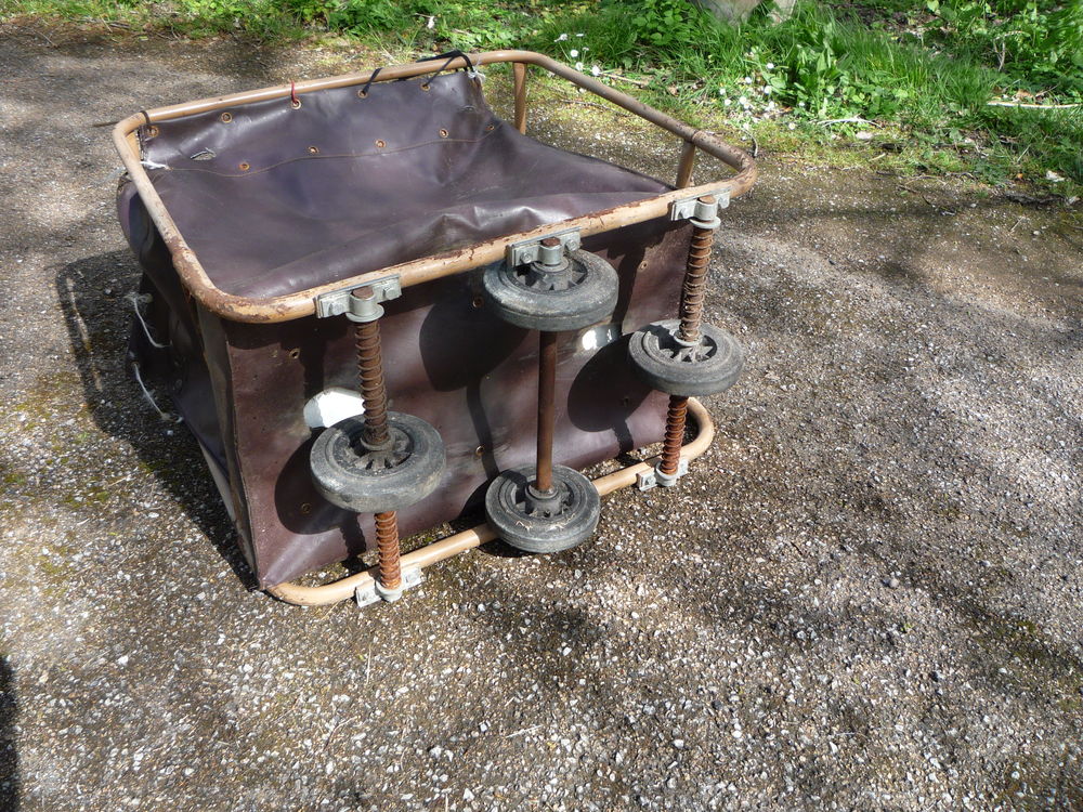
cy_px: 406
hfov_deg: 60.0
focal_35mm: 30
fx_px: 939
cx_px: 542
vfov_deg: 46.8
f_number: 4
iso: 100
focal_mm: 5.2
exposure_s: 1/160
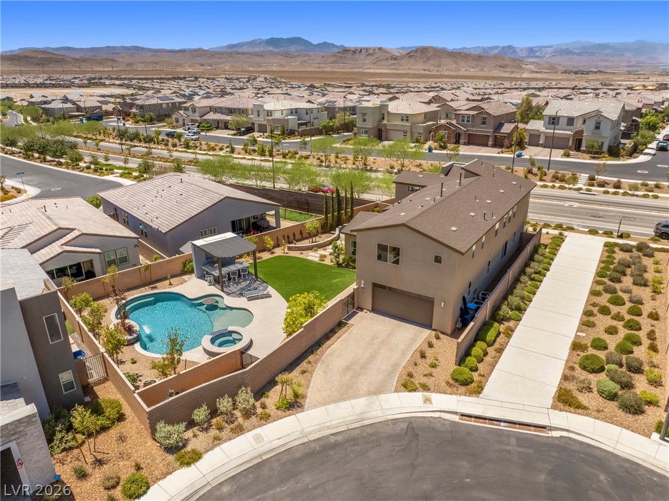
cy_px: 250
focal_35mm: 24
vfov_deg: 56.7
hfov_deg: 71.6
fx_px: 463
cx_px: 334
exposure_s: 1/320
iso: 100
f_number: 2.8
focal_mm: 12.29
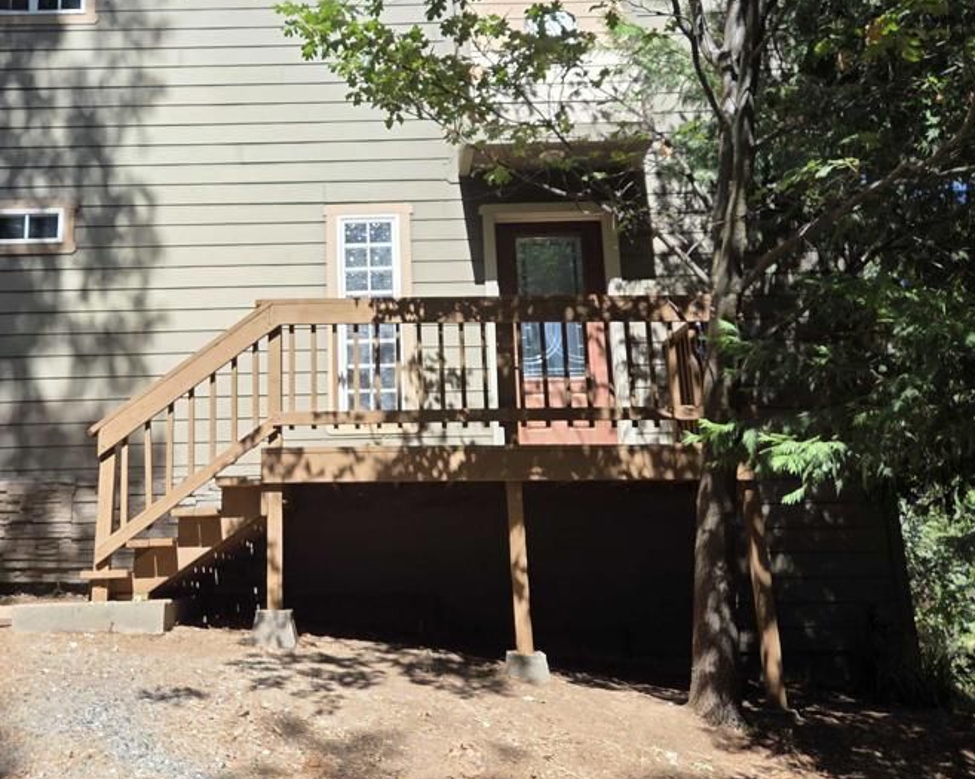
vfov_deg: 42.1
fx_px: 1010
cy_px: 323
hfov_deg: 50.9
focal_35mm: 35
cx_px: 356
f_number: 1.8
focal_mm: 5.4
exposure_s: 1/2021
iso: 80
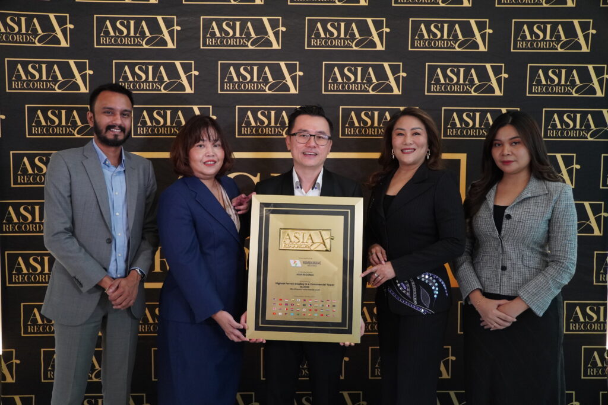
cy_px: 202
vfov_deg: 41.7
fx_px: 532
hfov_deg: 59.5
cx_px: 304
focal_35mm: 32
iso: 2000
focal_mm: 21
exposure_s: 1/40
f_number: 2.8
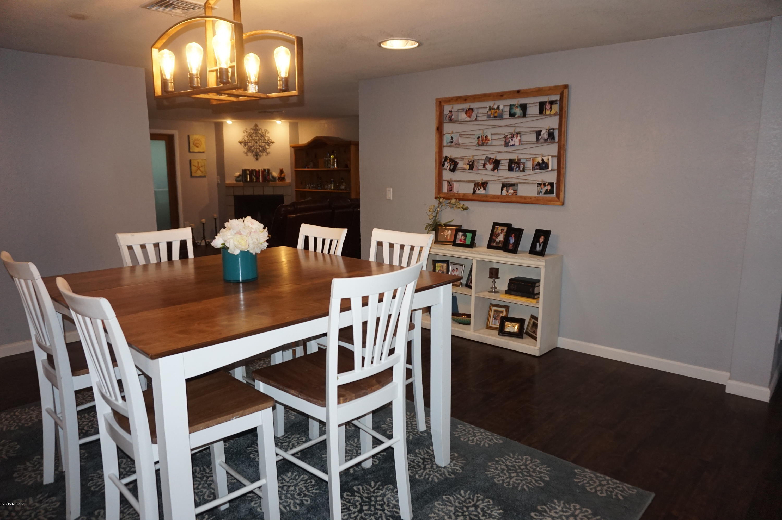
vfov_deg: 53.1
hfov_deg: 73.8
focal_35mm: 24
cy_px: 260
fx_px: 521
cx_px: 391
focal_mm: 16
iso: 800
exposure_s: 1/160
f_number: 3.5
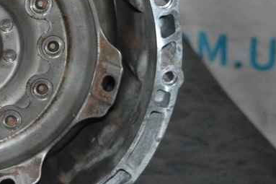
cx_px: -62
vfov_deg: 9.7
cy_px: 29
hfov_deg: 14.1
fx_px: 1075
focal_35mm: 140
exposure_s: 1/60
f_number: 4.5
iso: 3200
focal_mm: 35
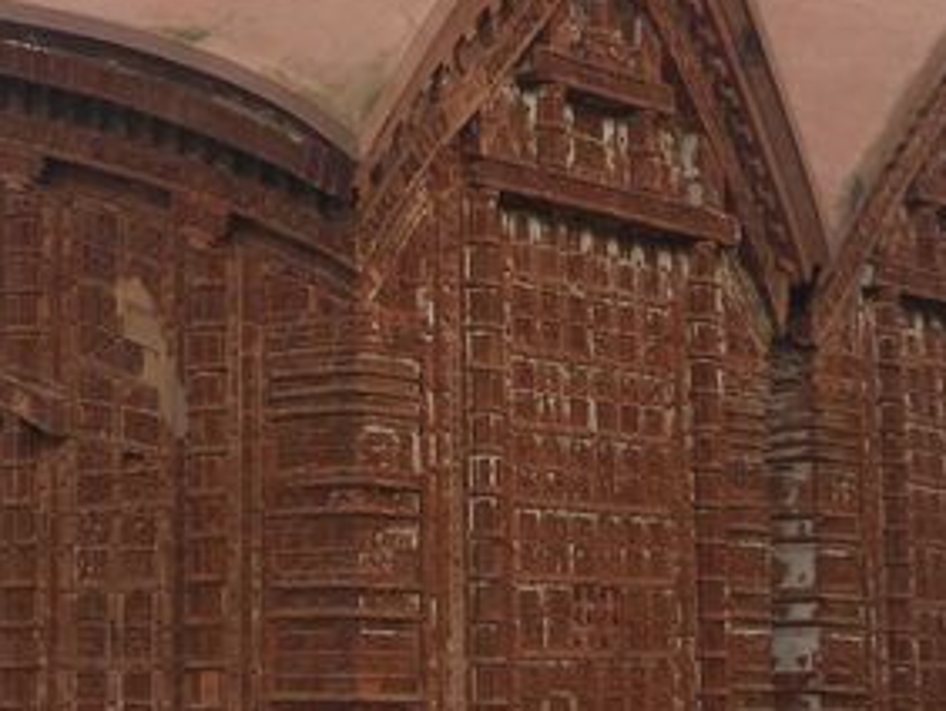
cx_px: 158
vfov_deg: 14.5
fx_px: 2790
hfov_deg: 19.0
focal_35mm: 102
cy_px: 285
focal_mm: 6.3
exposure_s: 1/80
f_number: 3.7
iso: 80
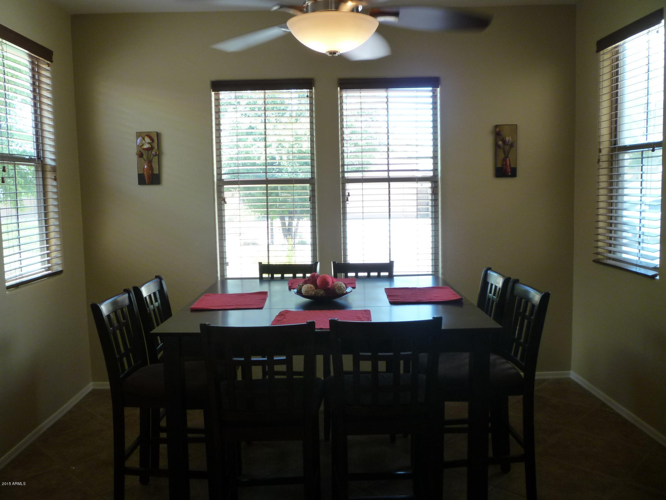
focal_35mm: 29
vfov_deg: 48.2
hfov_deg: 61.7
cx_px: 333
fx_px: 558
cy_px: 250
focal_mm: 5.2
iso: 125
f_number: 3.3
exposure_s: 1/40
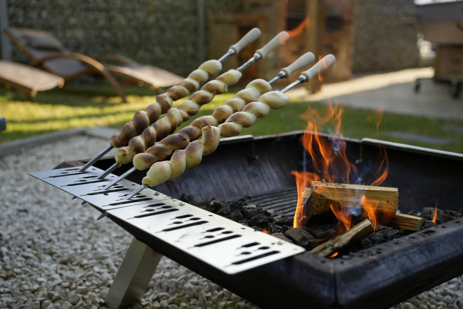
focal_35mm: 45
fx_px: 583
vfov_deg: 29.7
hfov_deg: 43.3
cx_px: 232
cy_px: 154
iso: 100
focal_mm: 45.3
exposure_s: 1/320
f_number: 3.2
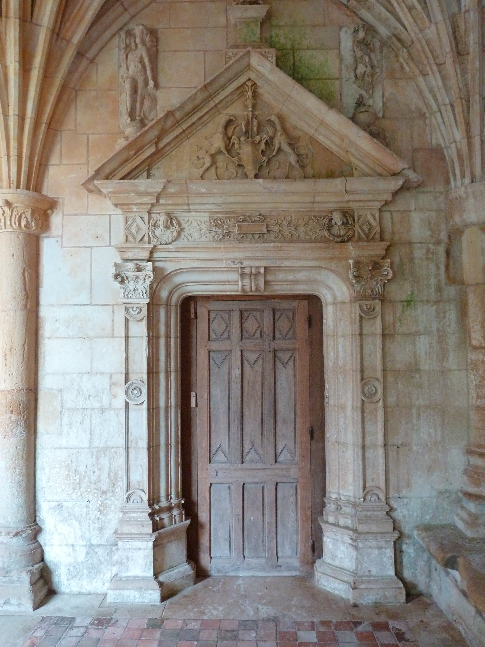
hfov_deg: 54.9
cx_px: 242
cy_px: 324
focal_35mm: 25
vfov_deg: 69.4
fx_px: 467
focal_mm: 4.1
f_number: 3.3
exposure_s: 1/15
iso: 400
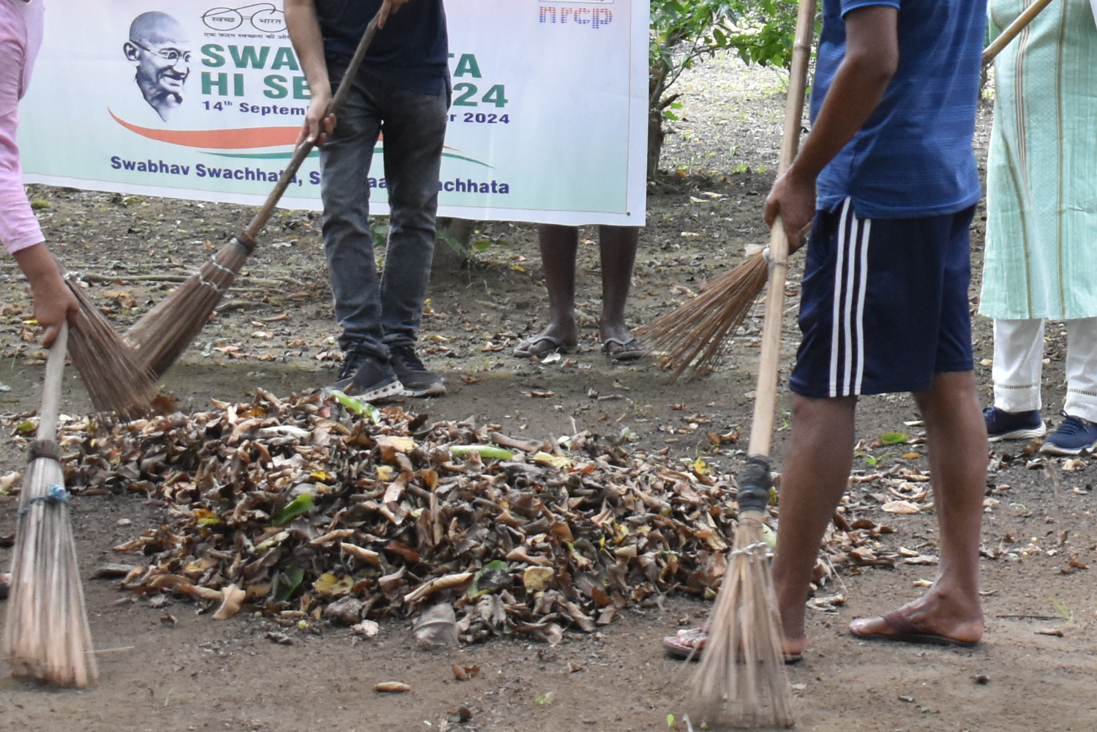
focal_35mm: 135
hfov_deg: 15.0
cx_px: 1040
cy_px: -243
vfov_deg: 9.9
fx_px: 4114
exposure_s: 1/250
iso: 1600
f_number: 4.2
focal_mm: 30
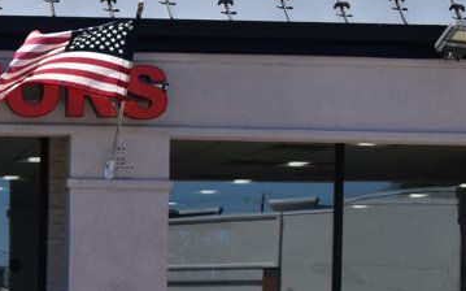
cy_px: 366
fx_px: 1605
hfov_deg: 15.6
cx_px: -153
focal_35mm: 126
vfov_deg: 10.2
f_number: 11
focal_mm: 29
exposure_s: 1/500
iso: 400
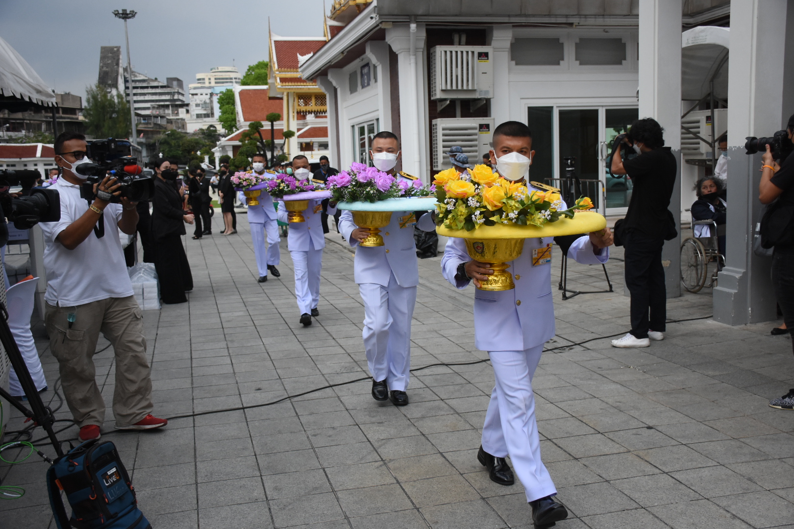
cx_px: 397
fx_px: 794
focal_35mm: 36
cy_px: 264
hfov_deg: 53.1
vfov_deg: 36.9
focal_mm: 24
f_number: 3.8
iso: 1000
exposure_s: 1/6400
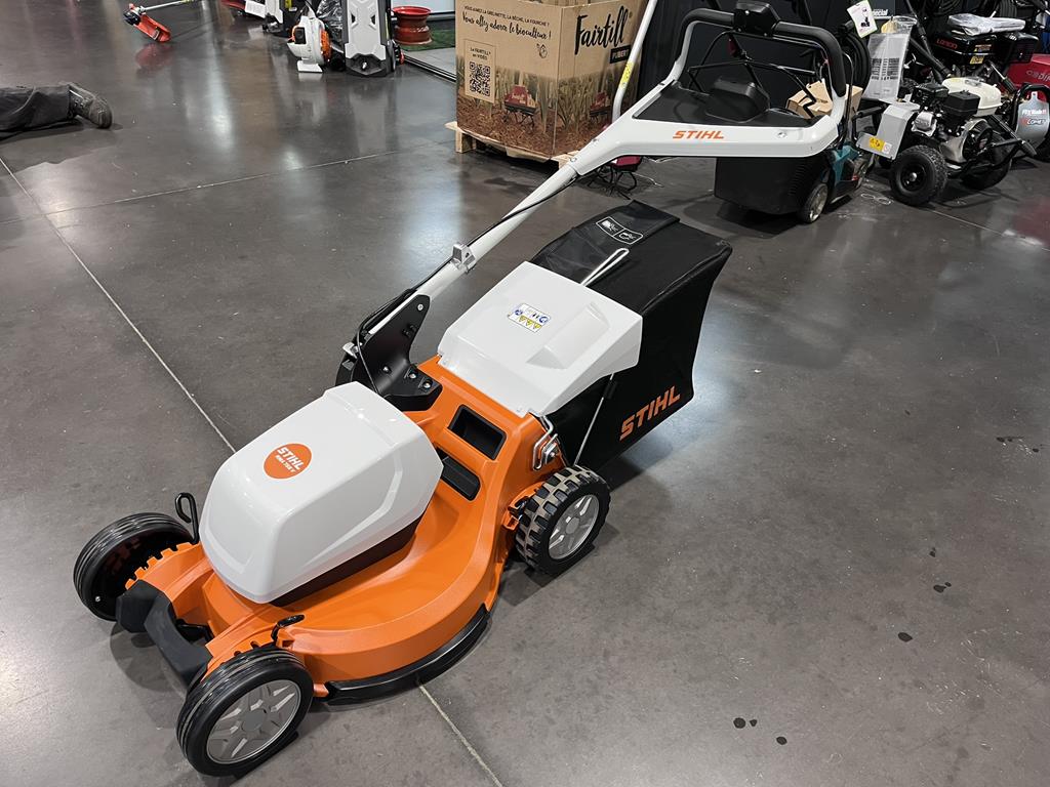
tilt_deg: -33.3
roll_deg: -2.9
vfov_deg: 53.1
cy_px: 394
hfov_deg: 67.3
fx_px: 789
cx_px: 525
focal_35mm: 26
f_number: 1.6
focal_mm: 5.1
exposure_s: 1/50
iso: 125
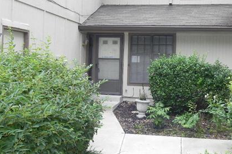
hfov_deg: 47.3
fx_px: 264
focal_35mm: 41
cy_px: 58
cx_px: 129
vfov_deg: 32.5
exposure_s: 1/169
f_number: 5
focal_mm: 4.6
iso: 224
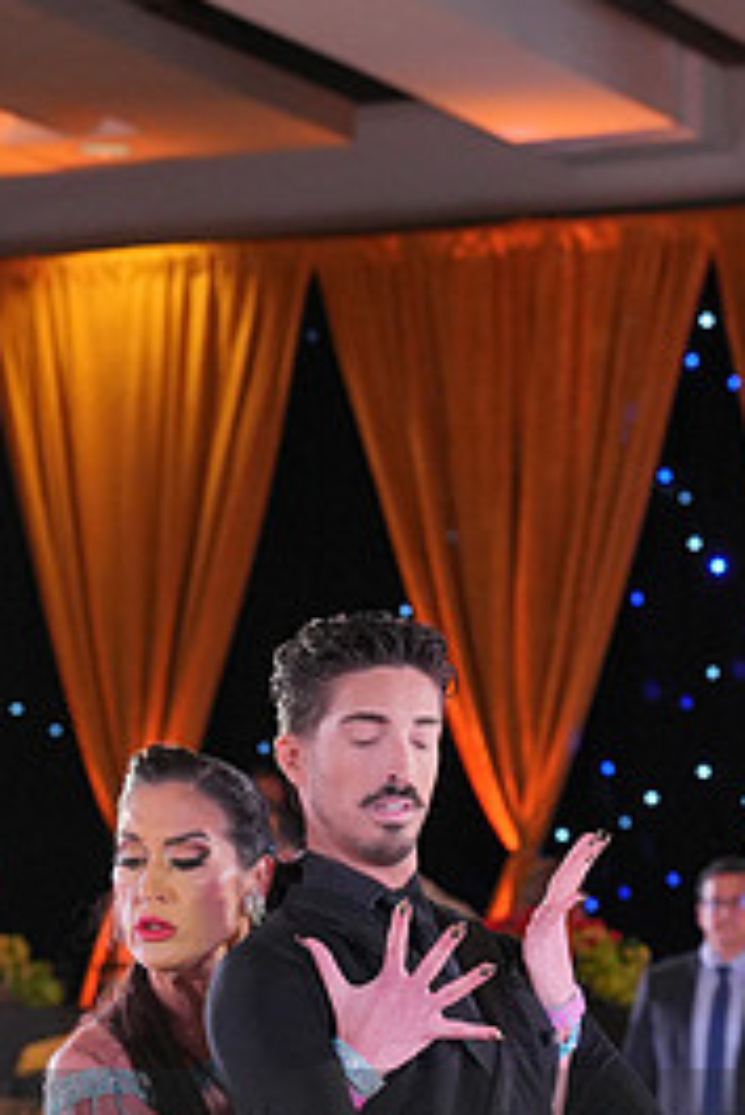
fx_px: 4619
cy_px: 1212
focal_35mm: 149
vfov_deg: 13.5
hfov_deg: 9.2
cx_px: 297
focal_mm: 68
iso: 2500
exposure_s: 1/500
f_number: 4
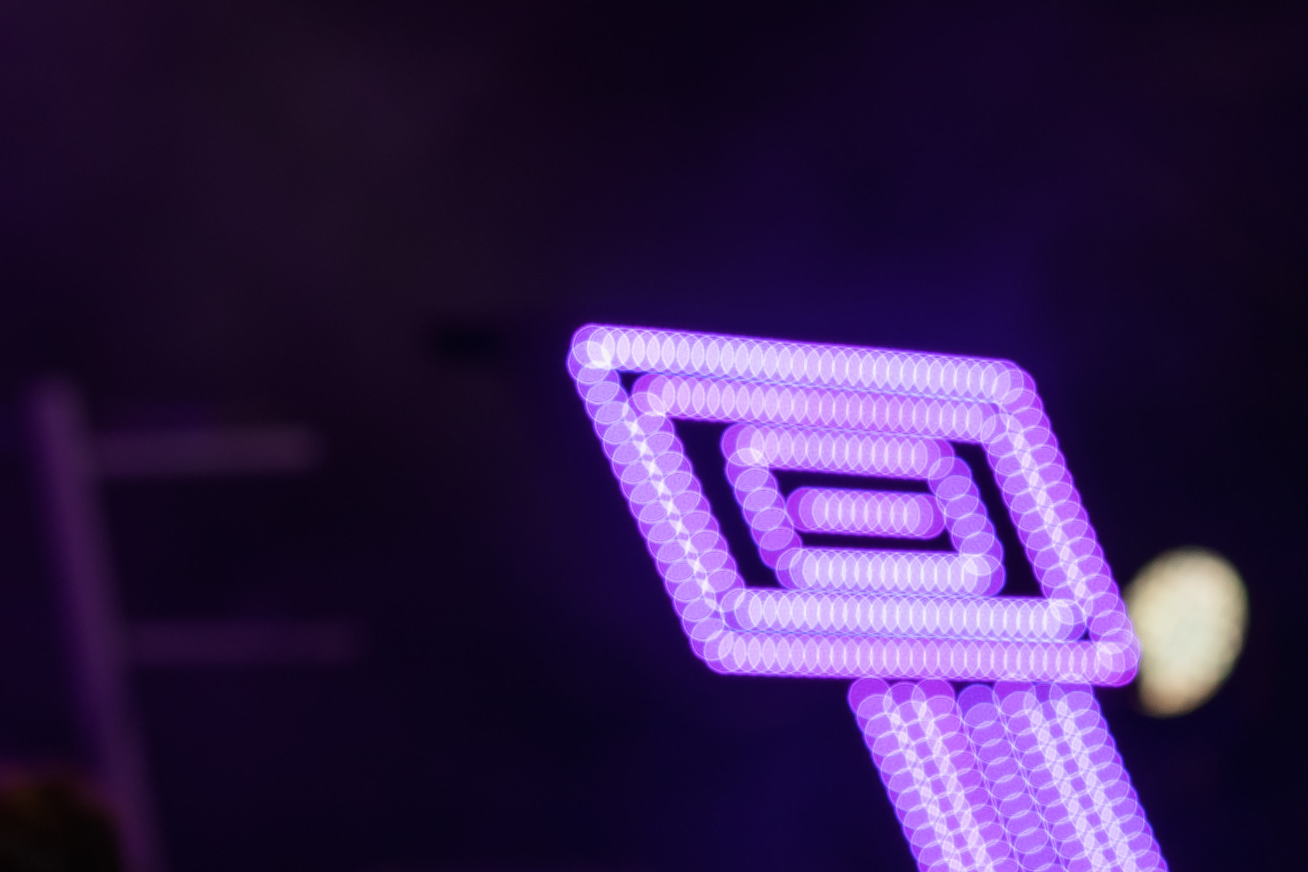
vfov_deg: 10.4
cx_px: 654
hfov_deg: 15.5
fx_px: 4795
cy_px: 436
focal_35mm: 132
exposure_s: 1/180
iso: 800
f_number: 5
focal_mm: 87.5
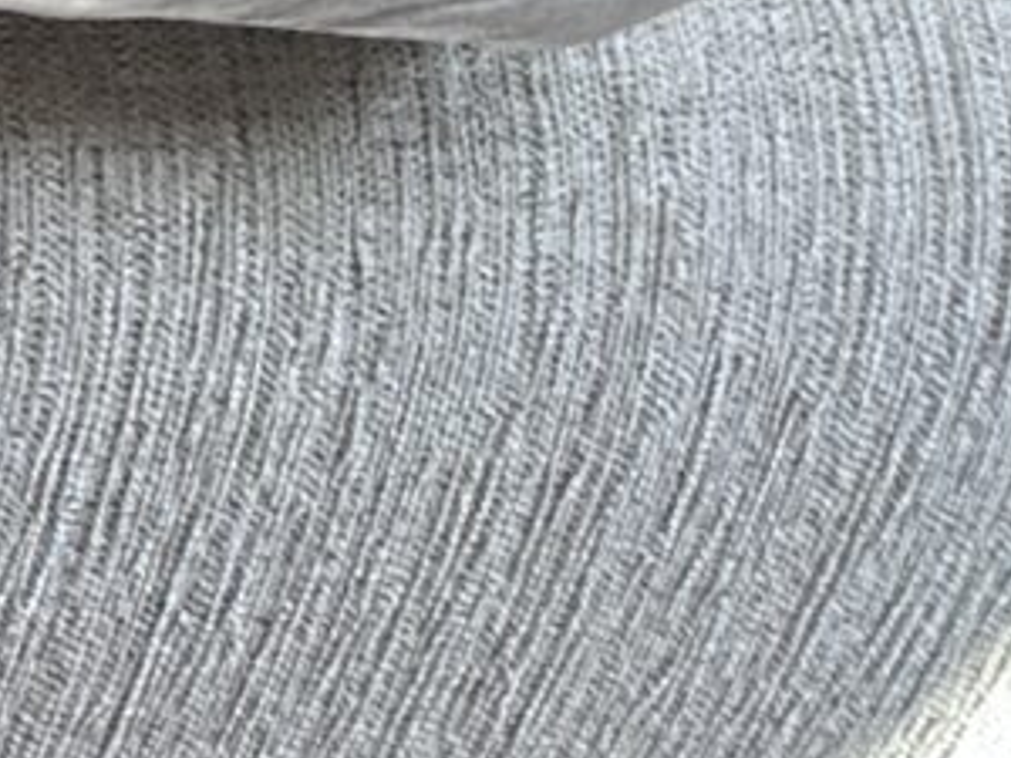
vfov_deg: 8.5
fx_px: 4790
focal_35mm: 164
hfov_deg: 9.0
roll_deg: -4.4
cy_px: -846
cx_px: -2288
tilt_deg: -27.6
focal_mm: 6.86
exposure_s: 1/165
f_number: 1.78
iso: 80
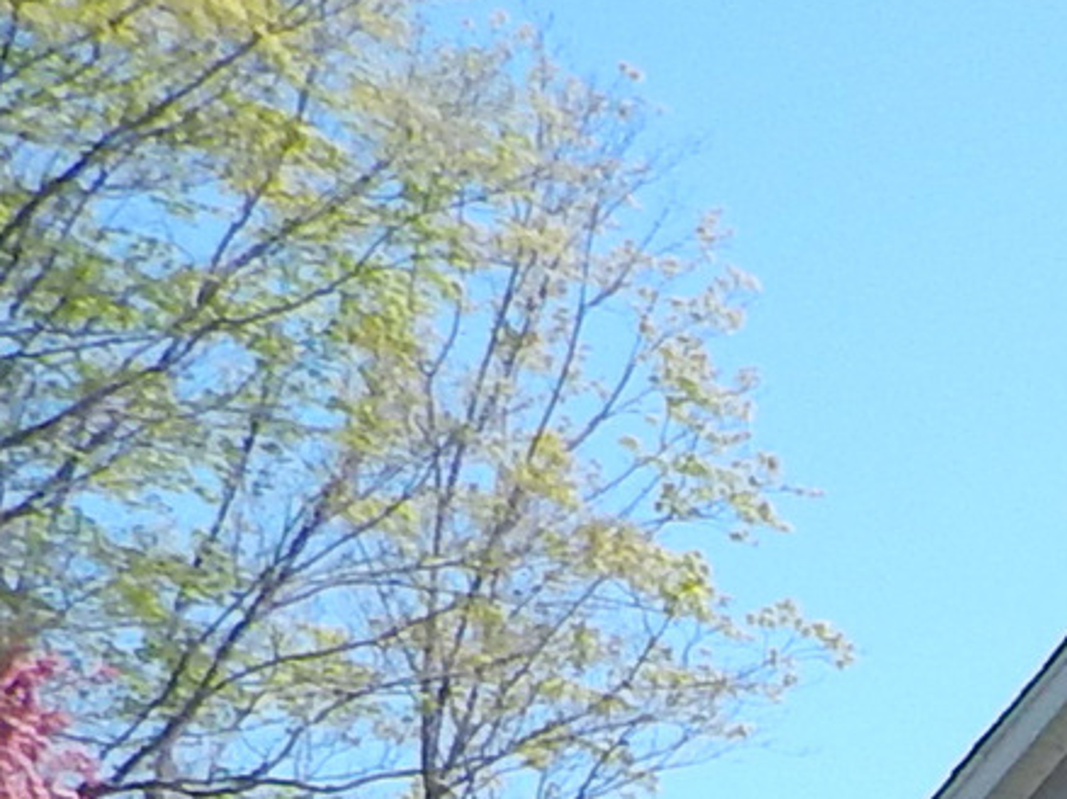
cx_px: 3325
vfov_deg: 7.2
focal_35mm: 196
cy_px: 1831
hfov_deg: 8.3
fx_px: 6040
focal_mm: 5
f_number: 3.9
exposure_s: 1/500
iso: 125
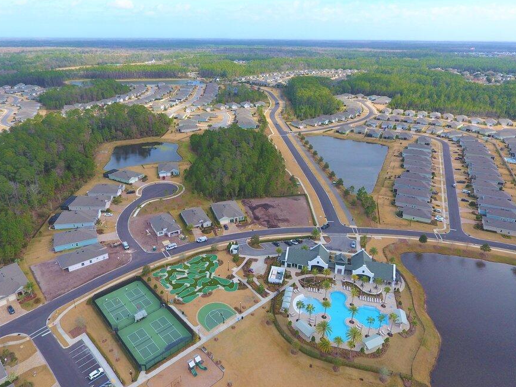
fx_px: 343
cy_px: 192
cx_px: 251
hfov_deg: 73.9
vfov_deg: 58.9
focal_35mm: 23
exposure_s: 1/580
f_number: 2.8
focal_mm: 3.61
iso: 100
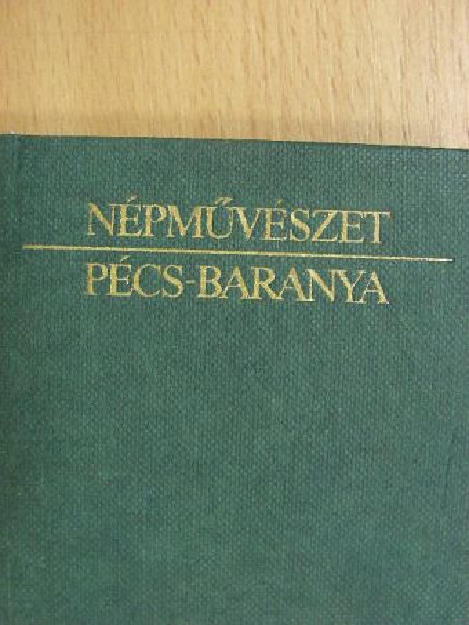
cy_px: 312
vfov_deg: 45.8
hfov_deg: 35.2
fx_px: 740
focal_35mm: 41
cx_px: 234
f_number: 3.5
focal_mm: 6.8
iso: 200
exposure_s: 1/10.8
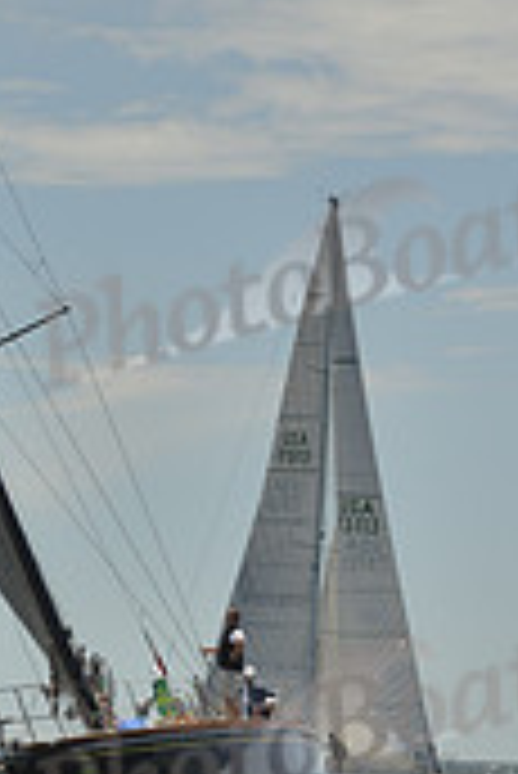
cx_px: -196
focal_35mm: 310
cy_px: 104
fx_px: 6677
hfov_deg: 4.4
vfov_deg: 6.6
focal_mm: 92
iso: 280
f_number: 10
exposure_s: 1/1600
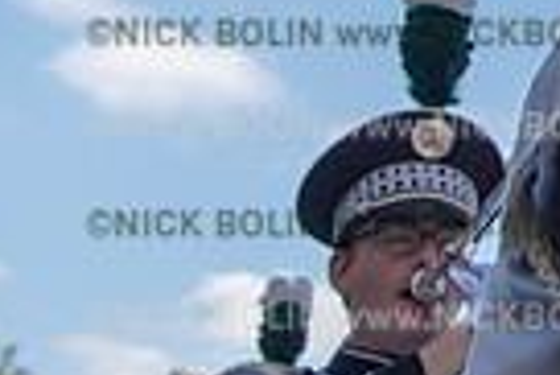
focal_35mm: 124
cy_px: -253
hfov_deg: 14.3
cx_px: 1046
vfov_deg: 10.5
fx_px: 1931
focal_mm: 29
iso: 400
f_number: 5
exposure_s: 1/4000
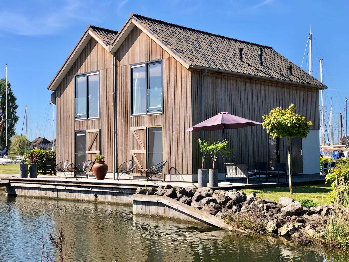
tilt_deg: +1.9
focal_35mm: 52
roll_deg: -0.5
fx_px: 524
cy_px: 131
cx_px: 174
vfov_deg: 28.0
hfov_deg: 36.8
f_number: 2.4
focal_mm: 6
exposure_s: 1/774
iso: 16
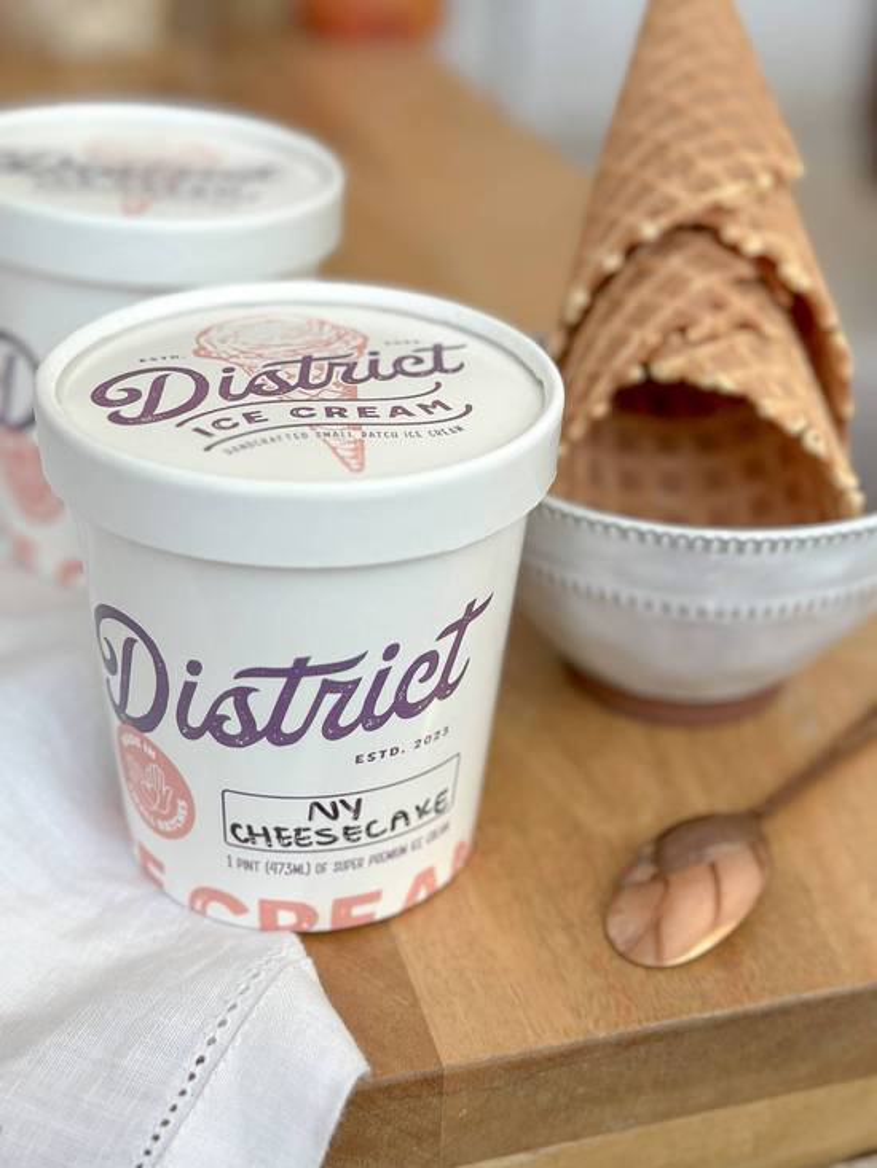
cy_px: 584
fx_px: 1621
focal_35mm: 48
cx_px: 438
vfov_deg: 39.7
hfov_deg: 30.3
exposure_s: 1/125
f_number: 1.8
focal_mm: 6.86
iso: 64
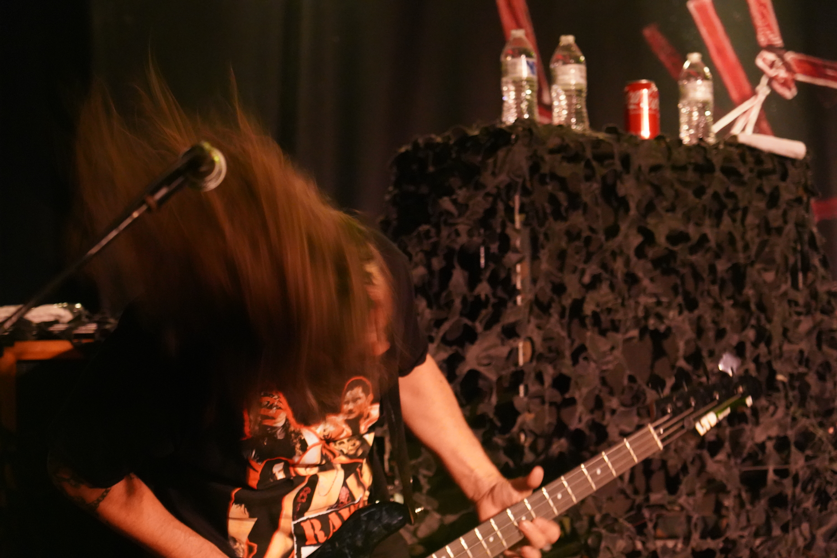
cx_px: 418
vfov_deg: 13.0
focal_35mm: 105
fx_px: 2441
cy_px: 279
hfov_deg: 19.5
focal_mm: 105
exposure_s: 1/50
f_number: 4
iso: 12800
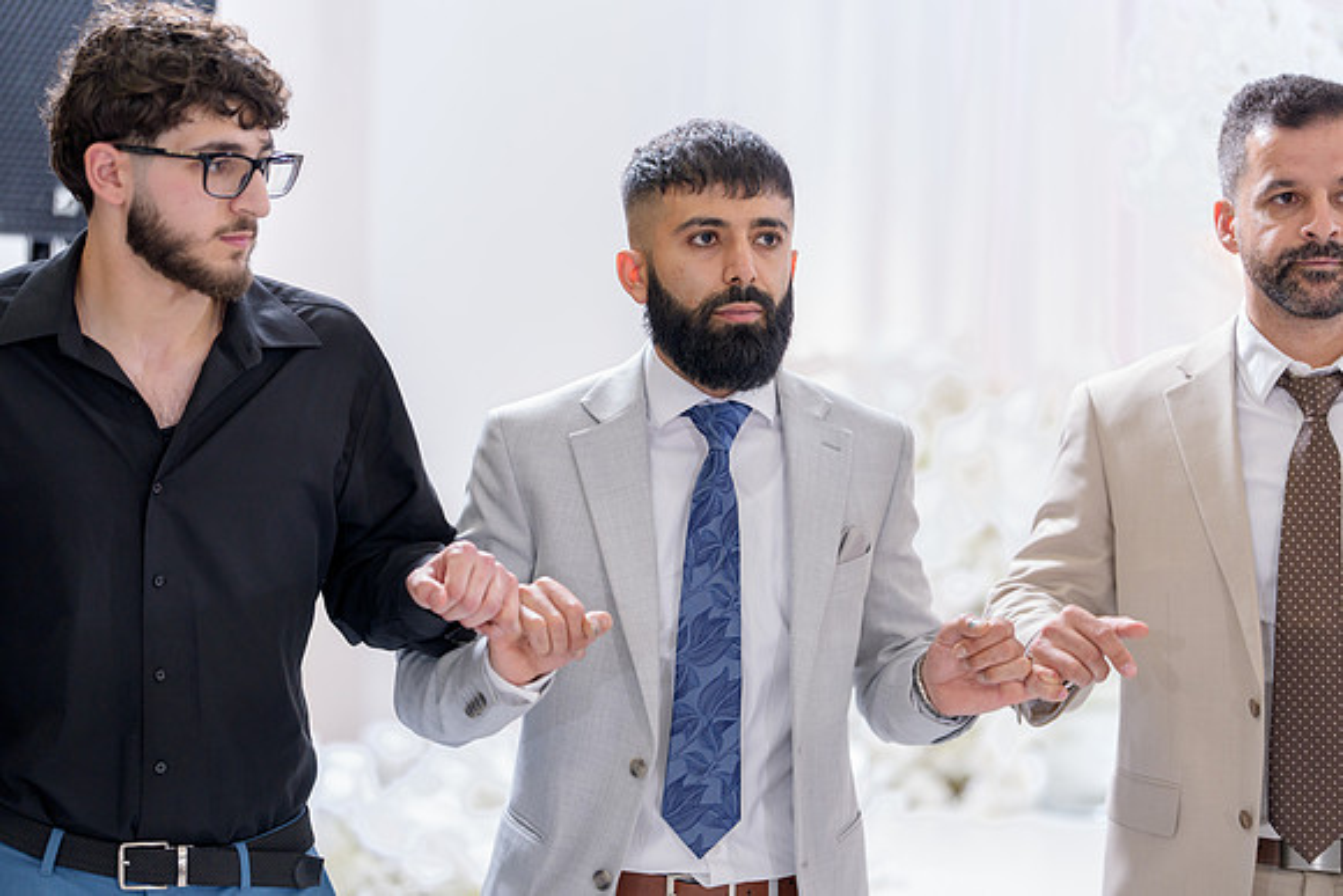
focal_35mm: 92
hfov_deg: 22.1
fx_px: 3433
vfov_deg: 14.9
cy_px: 448
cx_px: 672
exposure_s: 1/200
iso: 640
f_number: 2
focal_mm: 92
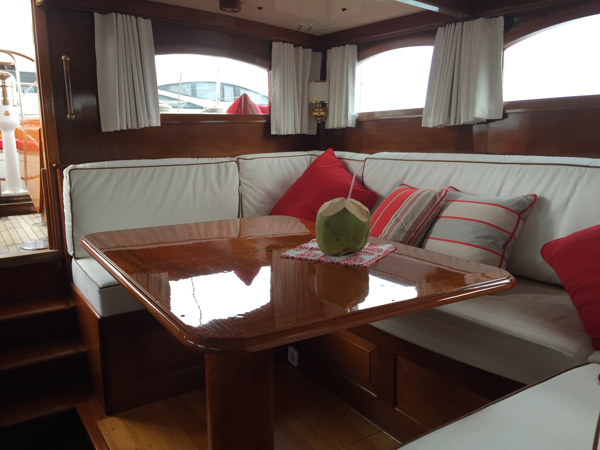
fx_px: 503
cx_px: 300
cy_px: 225
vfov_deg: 48.2
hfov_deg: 61.7
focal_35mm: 29
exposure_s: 1/120
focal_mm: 4.15
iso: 40
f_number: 2.2
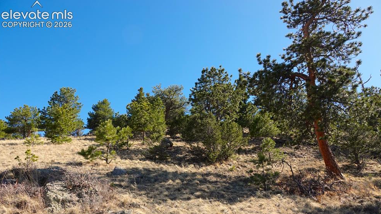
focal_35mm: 26
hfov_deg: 71.9
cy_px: 124
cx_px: 195
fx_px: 263
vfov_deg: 44.2
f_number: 4
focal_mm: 8.8
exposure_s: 1/400
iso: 100
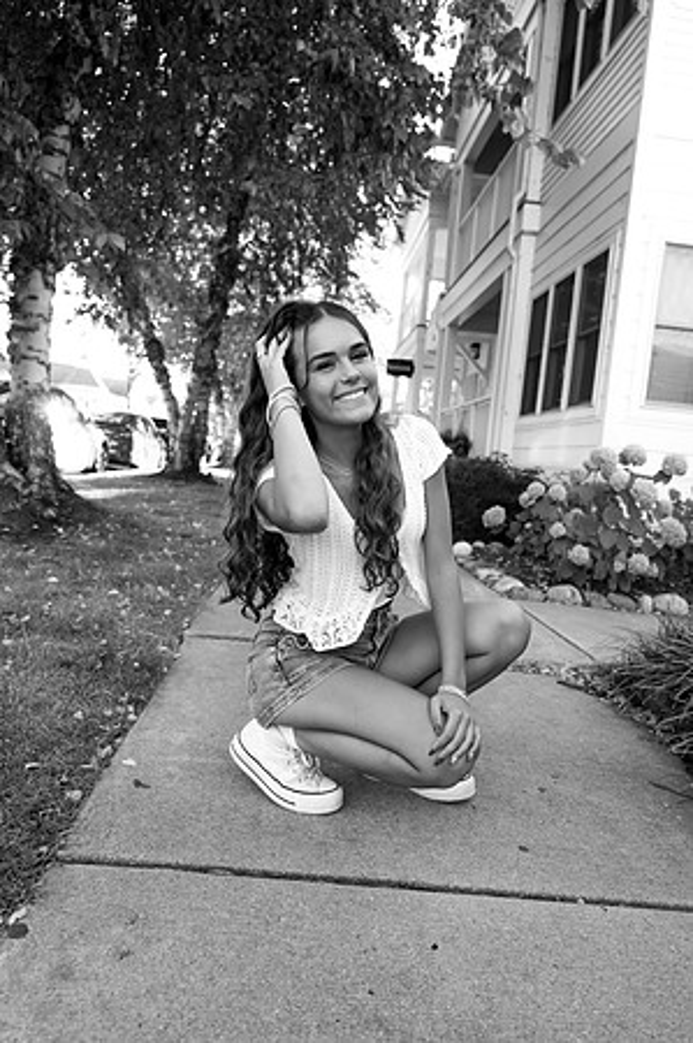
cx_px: 346
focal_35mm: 26
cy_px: 522
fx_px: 752
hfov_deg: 49.5
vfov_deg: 69.4
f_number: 4
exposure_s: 1/800
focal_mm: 26
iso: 1600
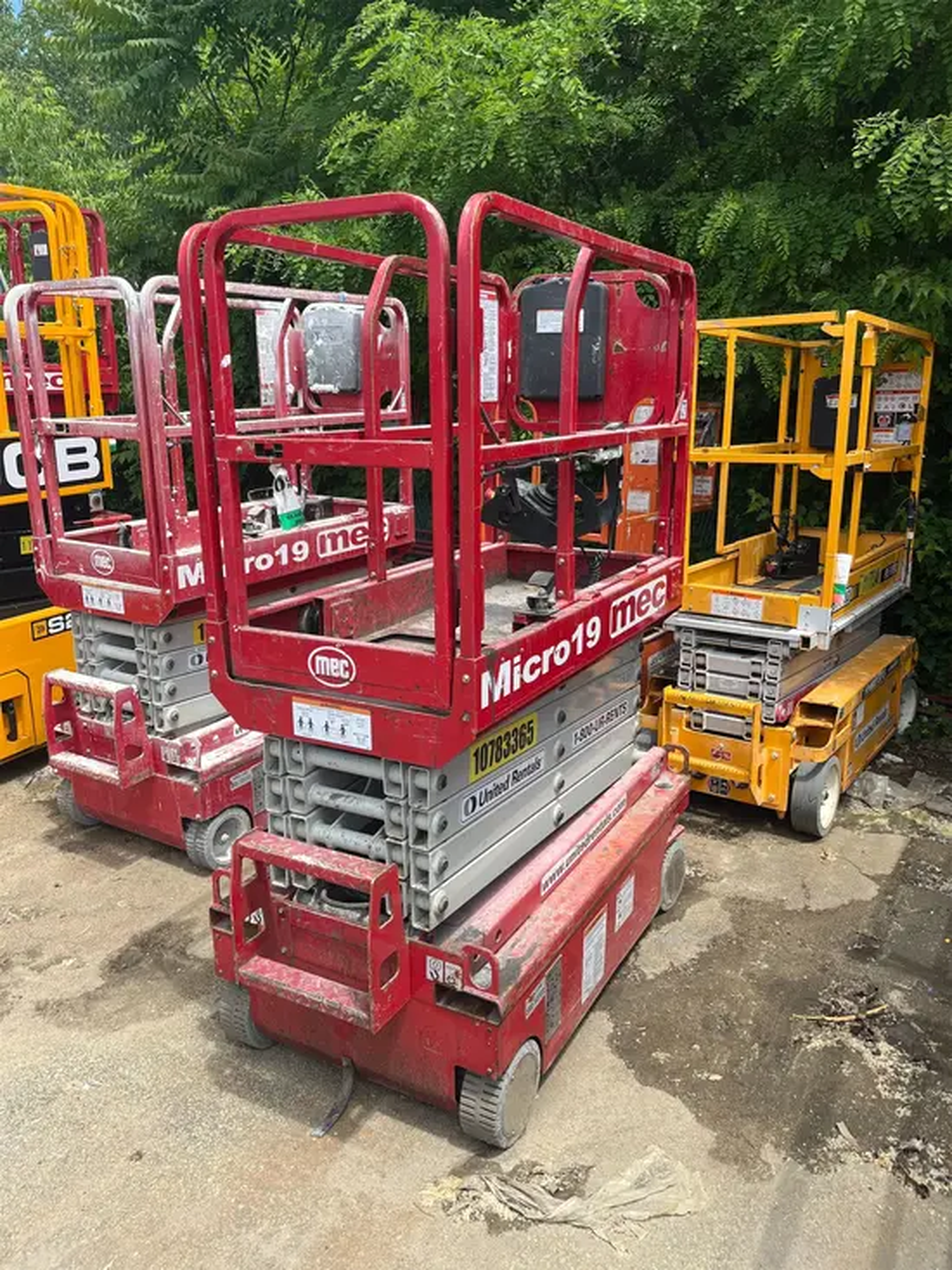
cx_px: 476
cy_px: 635
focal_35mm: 26
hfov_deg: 53.1
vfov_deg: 67.3
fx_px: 953
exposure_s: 1/1279
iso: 50
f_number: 1.6
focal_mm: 5.1
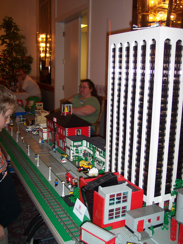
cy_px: 122
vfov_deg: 49.0
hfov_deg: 37.7
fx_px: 268
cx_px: 92
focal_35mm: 38
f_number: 2.8
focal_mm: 8
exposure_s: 1/30
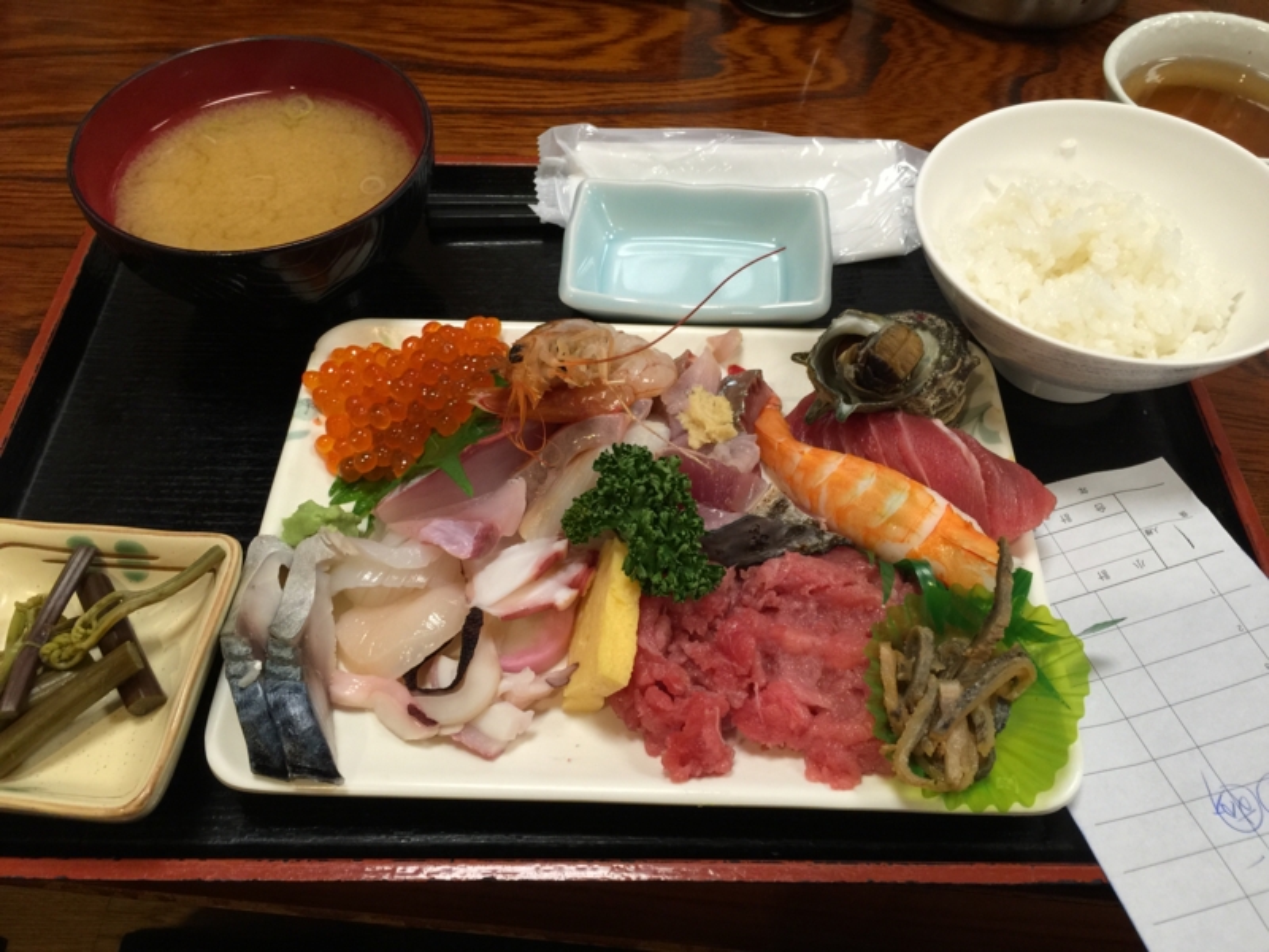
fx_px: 1063
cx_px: 634
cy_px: 476
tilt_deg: -53.3
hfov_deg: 61.7
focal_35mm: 29
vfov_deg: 48.2
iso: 64
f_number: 2.2
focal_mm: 4.15
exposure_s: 1/15
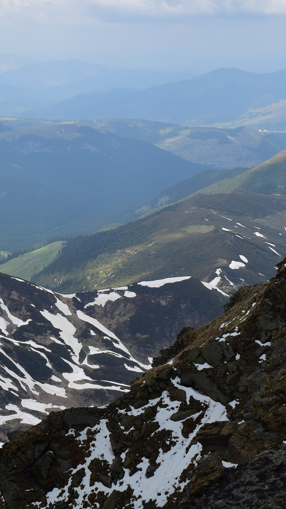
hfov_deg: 15.7
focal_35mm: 76
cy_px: 130
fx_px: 1028
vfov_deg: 27.4
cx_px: 60
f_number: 9
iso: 125
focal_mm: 21
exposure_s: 1/320
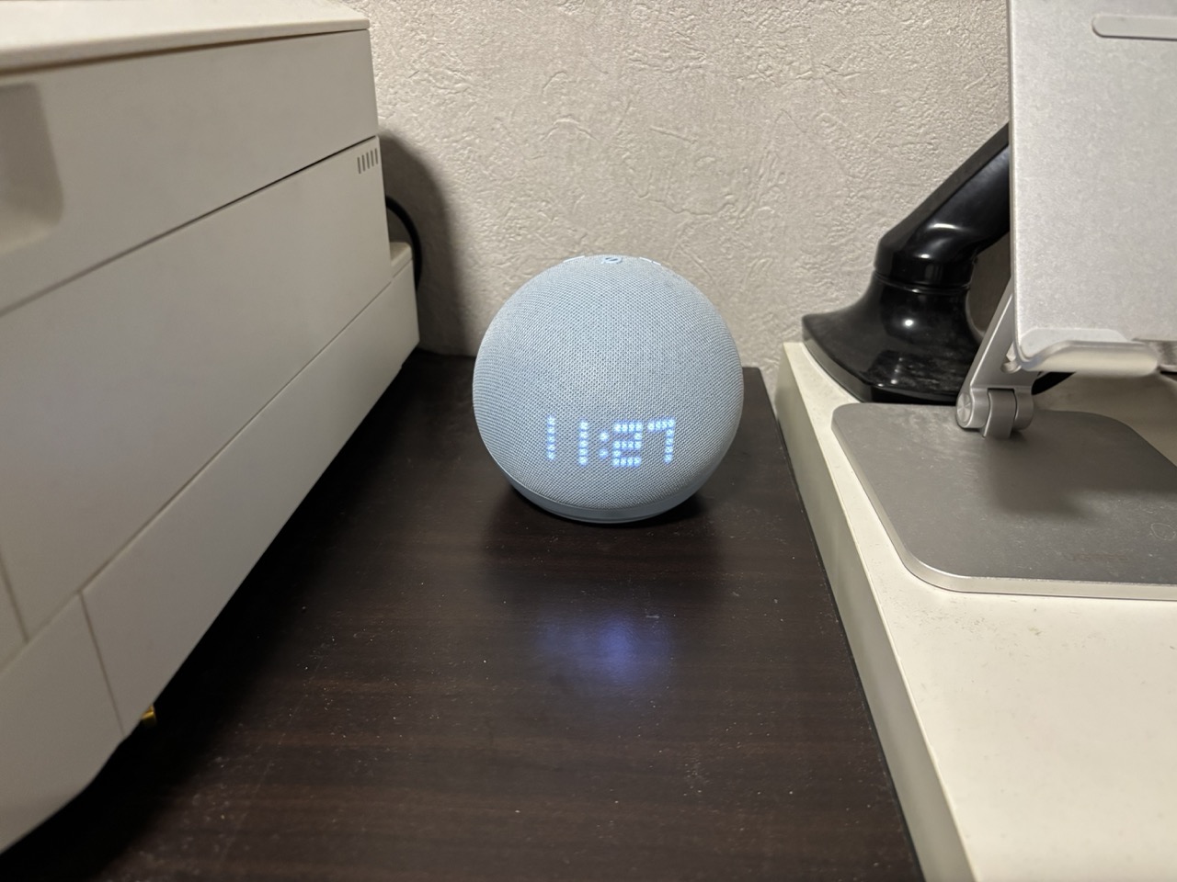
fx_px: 884
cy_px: 441
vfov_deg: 53.1
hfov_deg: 67.3
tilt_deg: -25.4
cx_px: 588
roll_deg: -1.7
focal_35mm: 26
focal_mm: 5.96
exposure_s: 1/60
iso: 320
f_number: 1.6
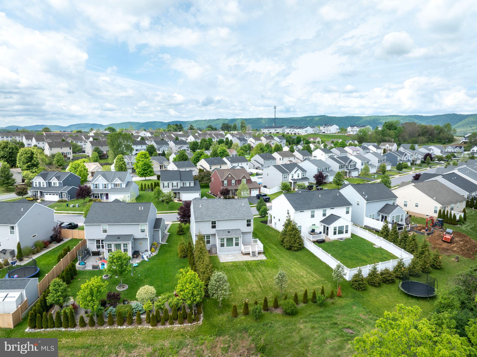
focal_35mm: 24
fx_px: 330
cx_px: 238
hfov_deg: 71.6
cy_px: 178
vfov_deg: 56.8
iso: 100
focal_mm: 12.29
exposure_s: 1/240
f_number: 7.1
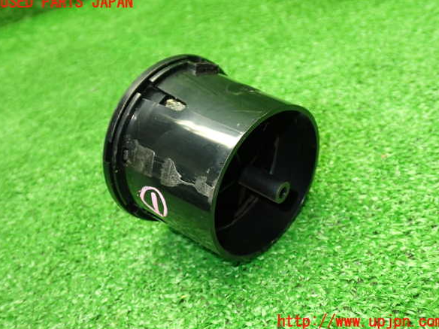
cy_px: 162
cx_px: 222
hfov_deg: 50.1
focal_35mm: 37
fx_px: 469
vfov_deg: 38.7
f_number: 2.5
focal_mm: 6.37
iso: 400
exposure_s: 1/40
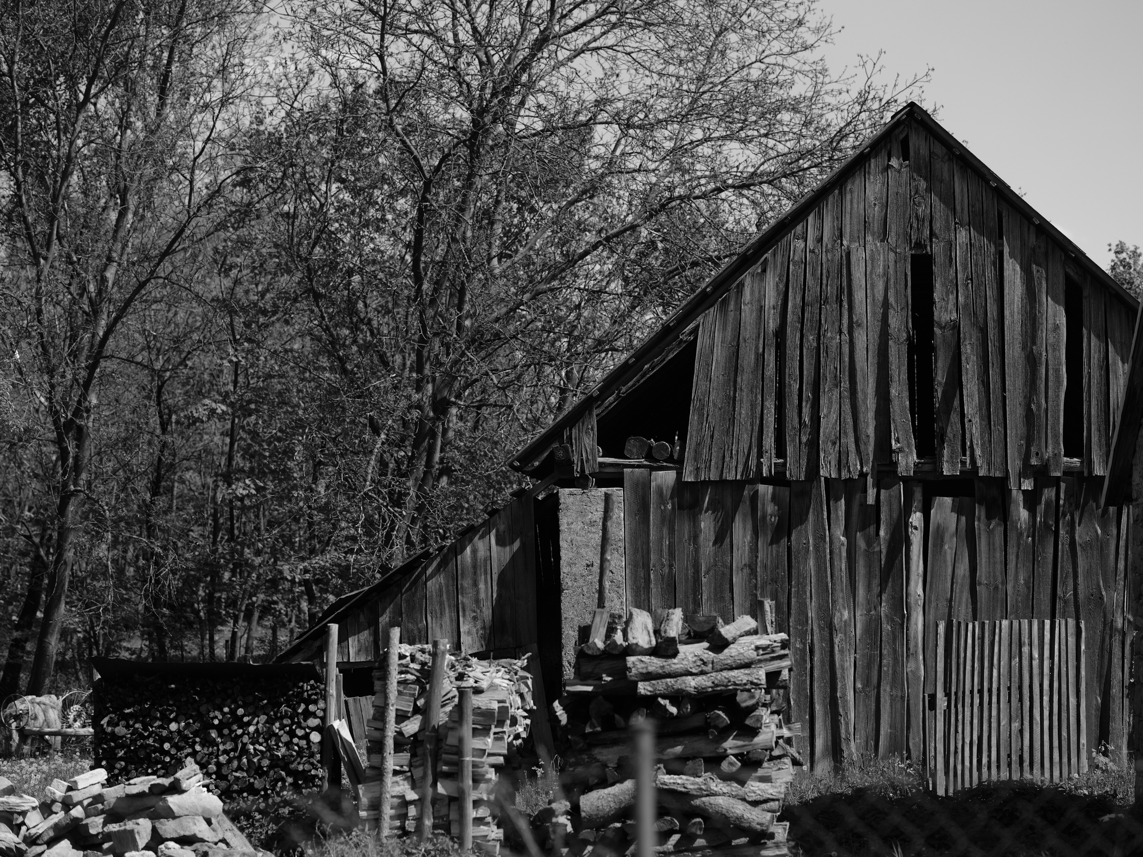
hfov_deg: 22.5
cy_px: 428
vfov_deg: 17.0
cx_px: 572
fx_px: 2873
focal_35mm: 87
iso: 100
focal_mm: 110
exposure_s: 1/800
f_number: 3.6
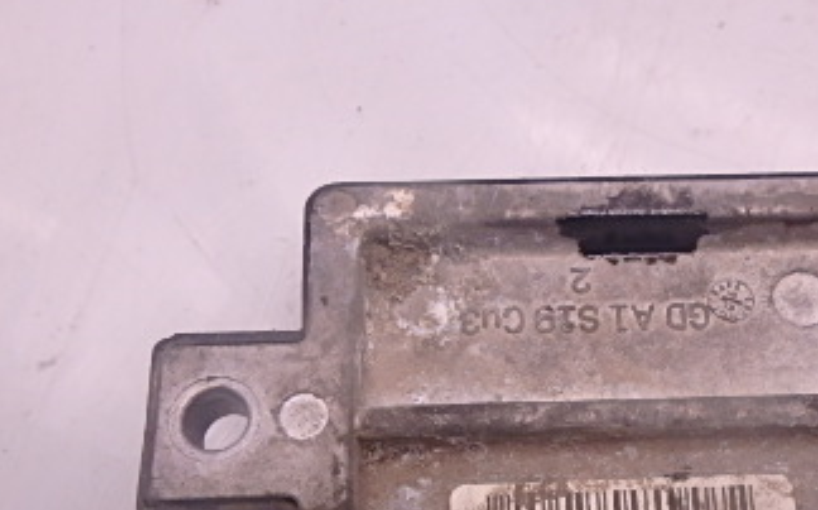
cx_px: 545
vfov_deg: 28.0
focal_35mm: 44
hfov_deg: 44.6
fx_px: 980
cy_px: 470
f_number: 3.5
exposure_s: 1/50
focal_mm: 3.7
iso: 200
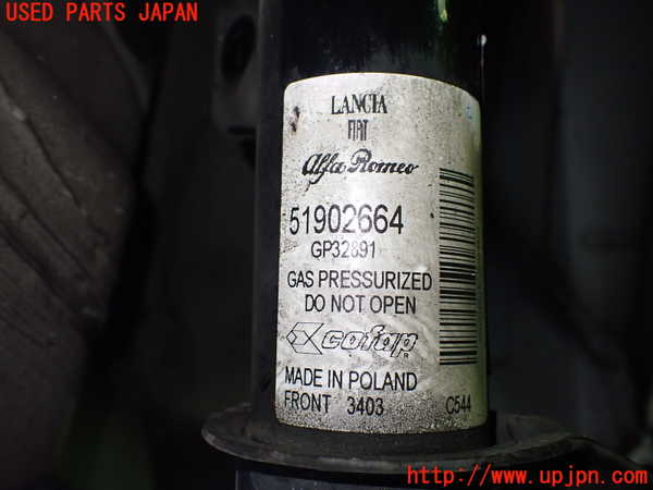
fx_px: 566
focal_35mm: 30
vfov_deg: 46.8
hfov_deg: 60.0
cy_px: 245
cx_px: 326
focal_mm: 5.4
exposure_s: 1/125
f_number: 2.3
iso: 320
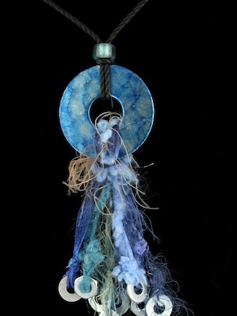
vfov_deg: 19.1
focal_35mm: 103
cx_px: 102
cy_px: 185
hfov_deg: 14.4
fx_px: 941
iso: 100
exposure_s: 1/7.7
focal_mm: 21
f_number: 7.8
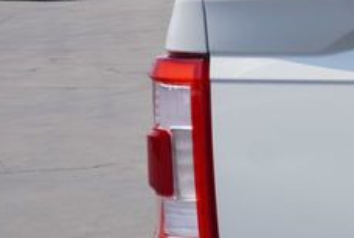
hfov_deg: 12.3
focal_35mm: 148
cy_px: 224
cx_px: 706
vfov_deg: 9.3
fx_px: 1458
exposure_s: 1/125
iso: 100
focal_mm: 22
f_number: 10
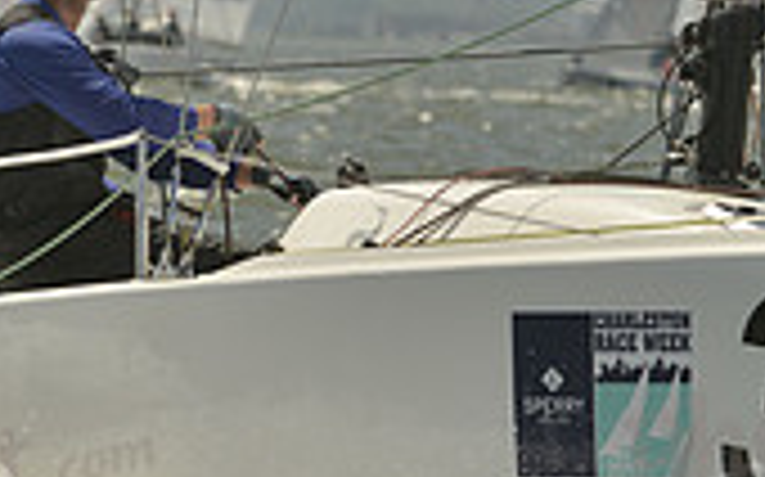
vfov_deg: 1.8
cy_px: 218
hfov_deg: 2.9
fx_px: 15210
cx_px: 392
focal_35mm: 730
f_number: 9
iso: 280
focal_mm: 210
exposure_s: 1/1600
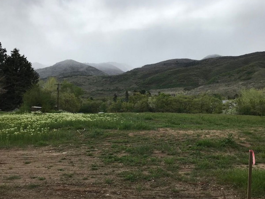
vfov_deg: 45.4
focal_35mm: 31
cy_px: 107
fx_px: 237
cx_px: 143
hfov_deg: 58.3
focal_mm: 3.99
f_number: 1.8
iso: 20
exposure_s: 1/1076
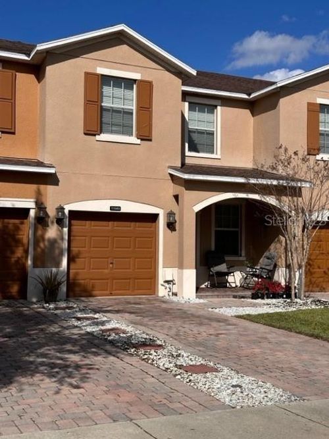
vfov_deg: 39.7
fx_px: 608
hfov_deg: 30.3
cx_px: 164
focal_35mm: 48
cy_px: 220
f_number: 1.78
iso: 64
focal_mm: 6.86
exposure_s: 1/8929
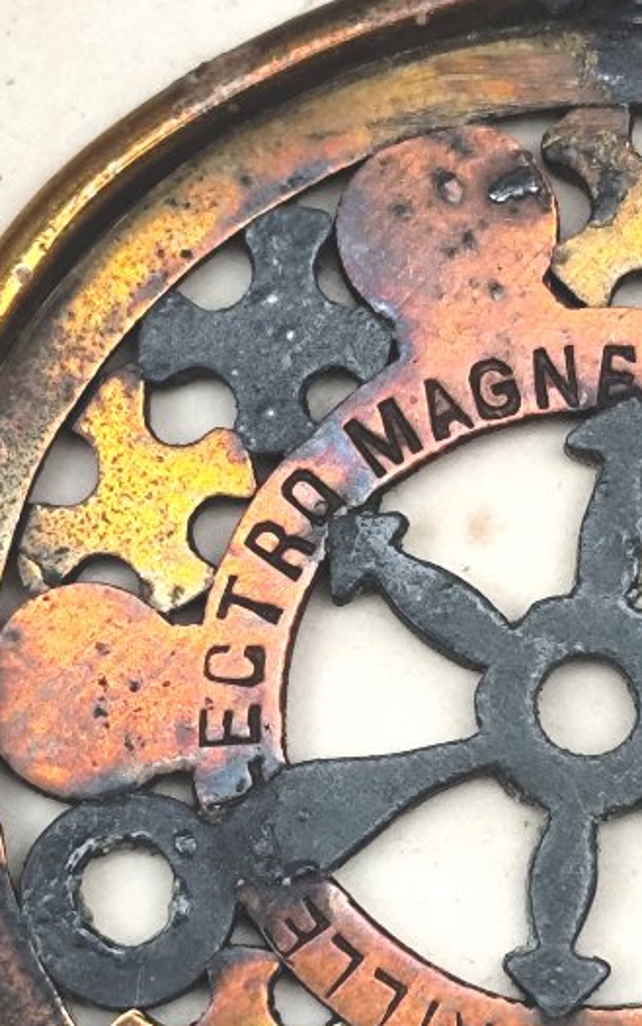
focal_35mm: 225
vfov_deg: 9.3
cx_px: 548
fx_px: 6295
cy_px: 622
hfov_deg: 5.8
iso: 200
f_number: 1.65
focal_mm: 6.14
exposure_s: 1/100
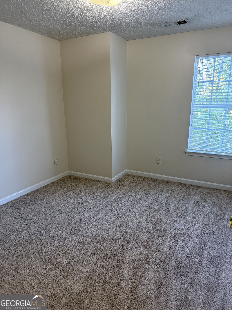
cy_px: 155
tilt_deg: -13.5
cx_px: 116
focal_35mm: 24
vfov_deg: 71.6
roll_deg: +1.1
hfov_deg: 56.8
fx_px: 214
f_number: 1.78
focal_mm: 6.76
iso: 320
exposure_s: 1/60
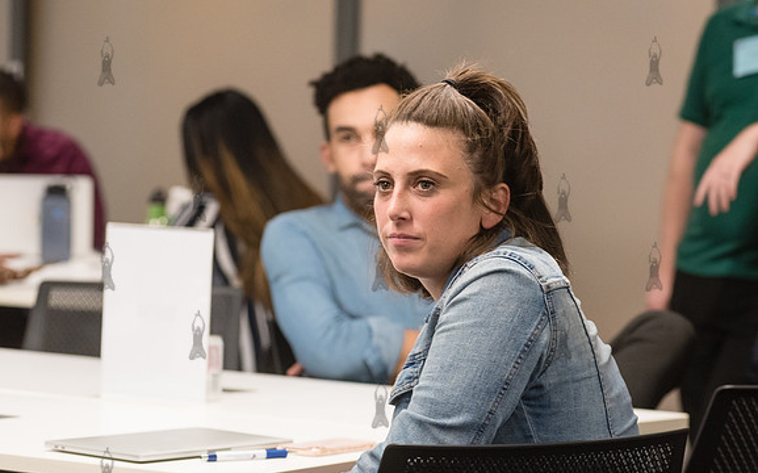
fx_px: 3035
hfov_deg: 14.2
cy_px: 236
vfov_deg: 8.9
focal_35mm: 147
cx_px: 435
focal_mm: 120
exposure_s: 1/250
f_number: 4
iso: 2500
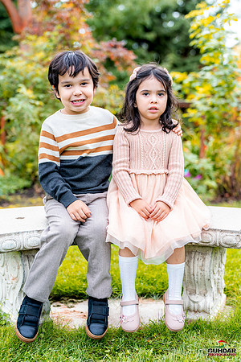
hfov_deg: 27.0
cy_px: 181
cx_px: 120
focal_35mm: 50
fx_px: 502
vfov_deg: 39.6
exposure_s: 1/800
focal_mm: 50
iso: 200
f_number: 2
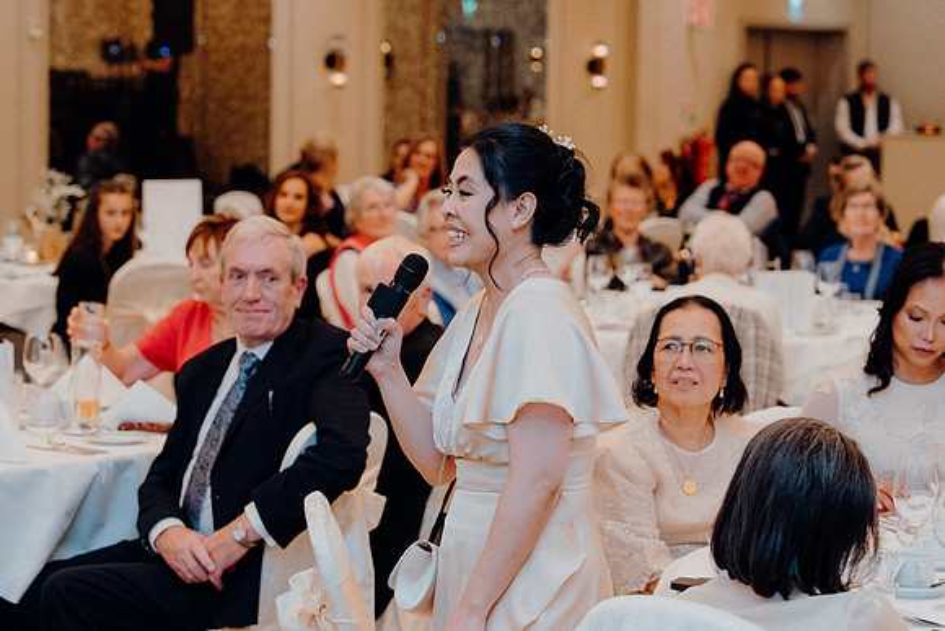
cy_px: 316
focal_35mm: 105
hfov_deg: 19.5
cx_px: 472
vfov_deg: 13.0
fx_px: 2757
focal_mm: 70
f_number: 3.5
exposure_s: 1/160
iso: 3200
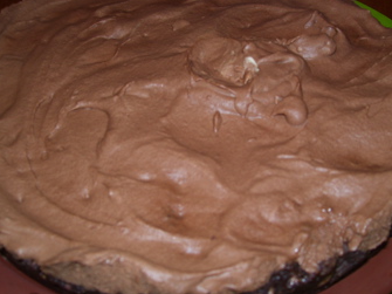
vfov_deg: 33.6
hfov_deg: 43.9
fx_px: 487
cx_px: 195
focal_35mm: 43
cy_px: 139
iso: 80
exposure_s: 1/60
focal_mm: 6
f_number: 2.7
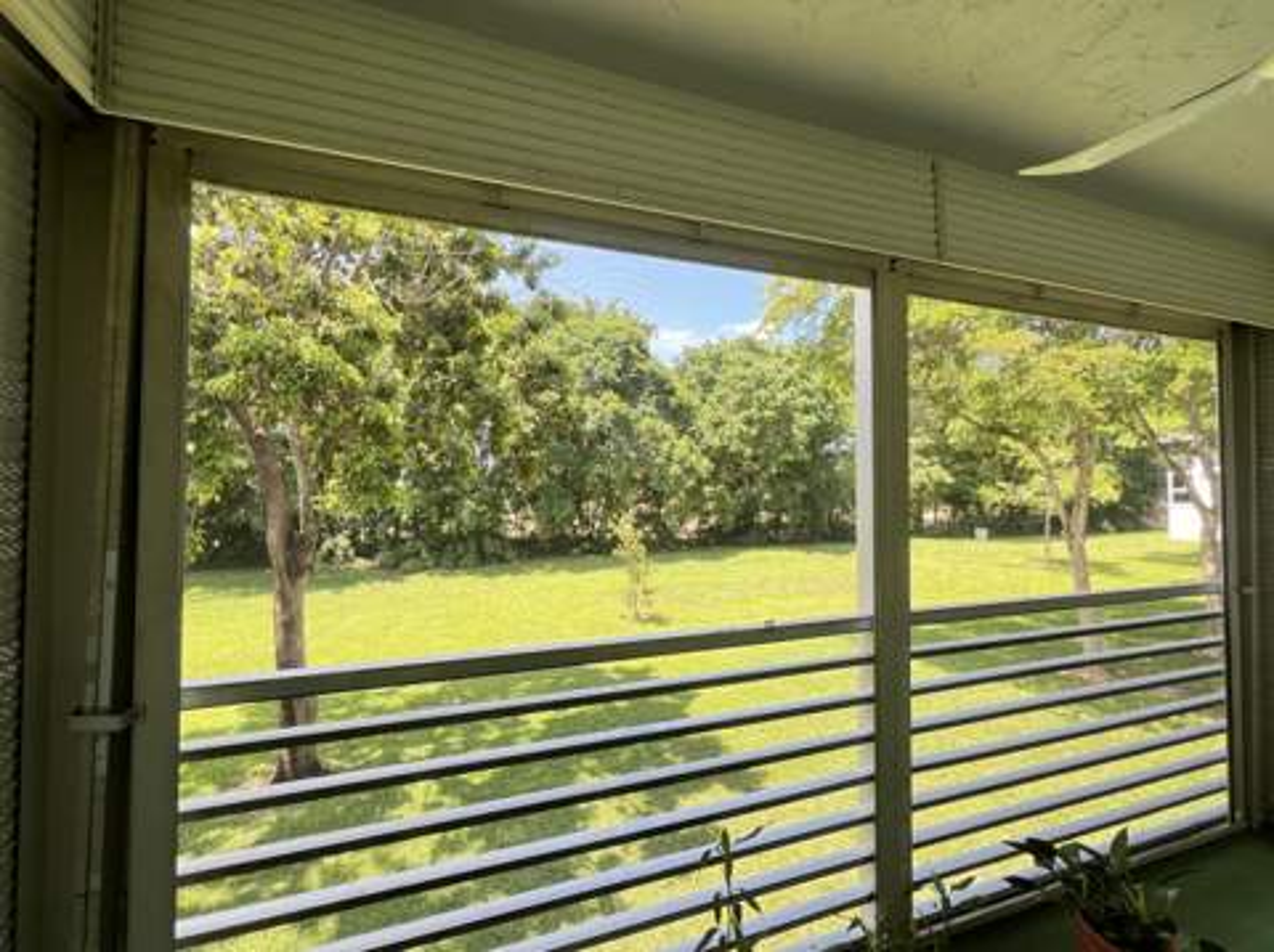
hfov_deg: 106.2
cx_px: 637
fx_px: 478
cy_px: 476
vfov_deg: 89.8
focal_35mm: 13
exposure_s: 1/99
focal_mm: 1.57
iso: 40
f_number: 1.8
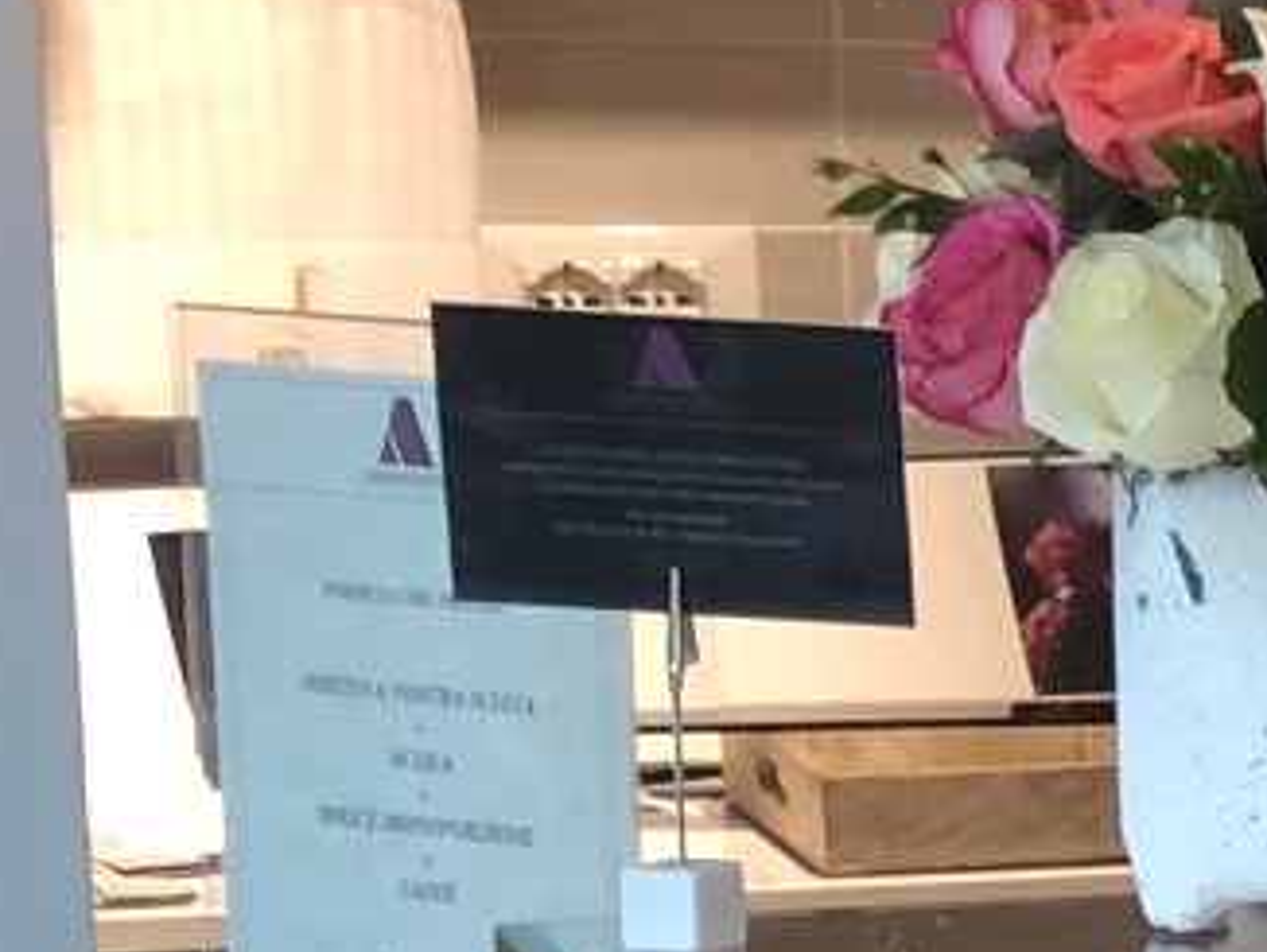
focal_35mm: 173
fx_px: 6337
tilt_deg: -7.2
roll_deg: -1.8
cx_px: 3828
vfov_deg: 8.5
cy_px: 1018
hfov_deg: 9.1
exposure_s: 1/50
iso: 25
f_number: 1.8
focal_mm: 4
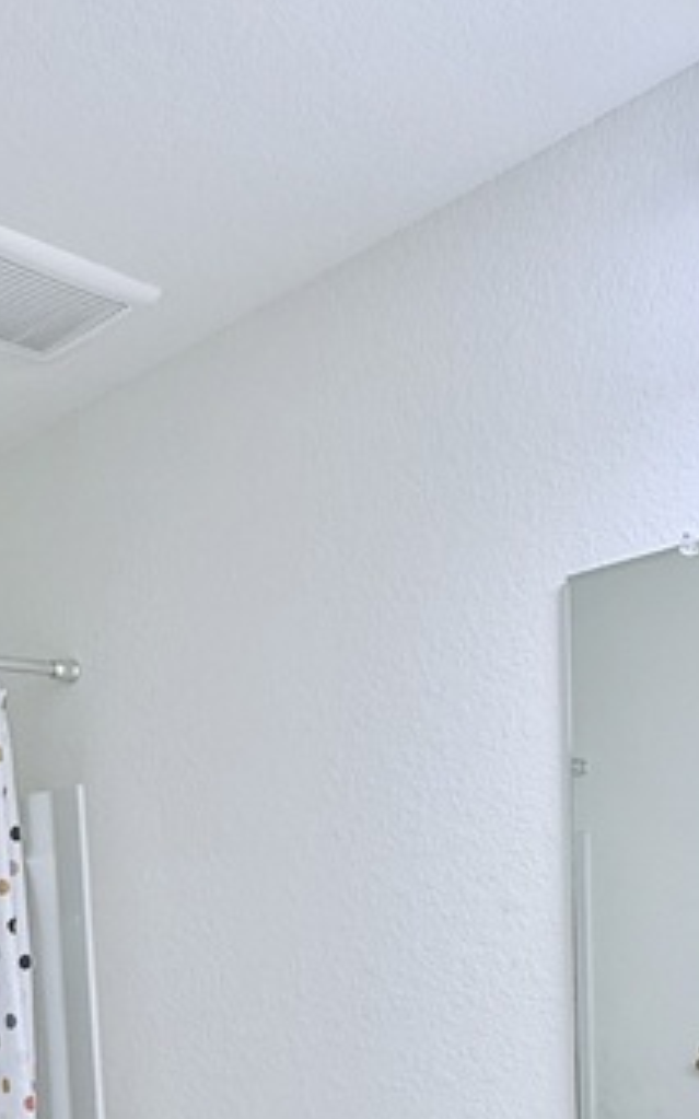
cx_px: 384
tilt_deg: -4.7
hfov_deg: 27.4
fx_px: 1433
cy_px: 1139
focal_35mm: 47
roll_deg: +2.3
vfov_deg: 37.7
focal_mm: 2.22
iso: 80
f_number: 2.2
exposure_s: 1/120
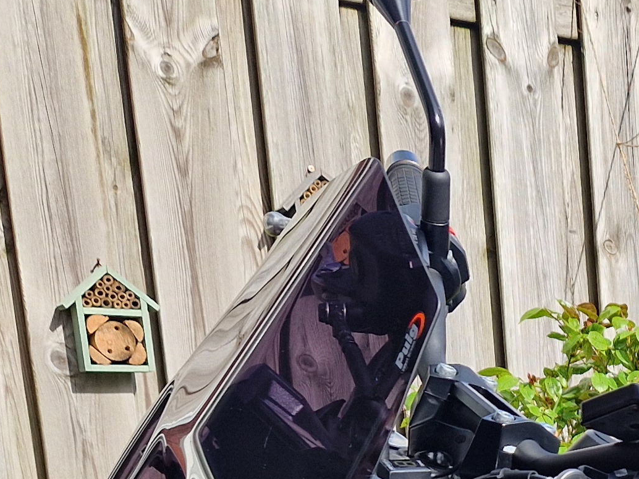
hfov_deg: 19.8
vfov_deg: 14.8
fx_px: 1643
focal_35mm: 89
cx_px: 892
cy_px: 819
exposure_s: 1/564
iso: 50
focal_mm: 5.4
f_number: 1.8
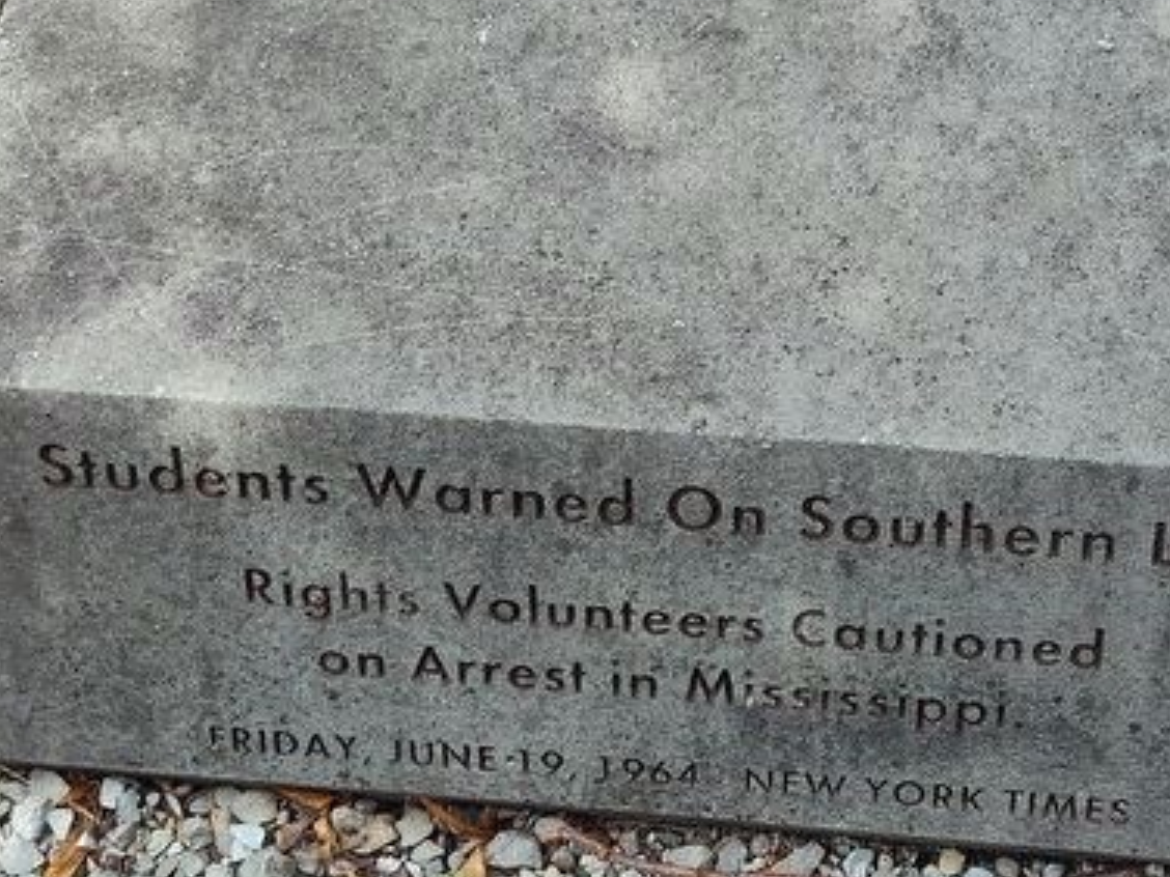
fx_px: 1656
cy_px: 286
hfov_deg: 37.9
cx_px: 878
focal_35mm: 49
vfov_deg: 29.5
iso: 100
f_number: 1.8
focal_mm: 5.56
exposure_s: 1/568
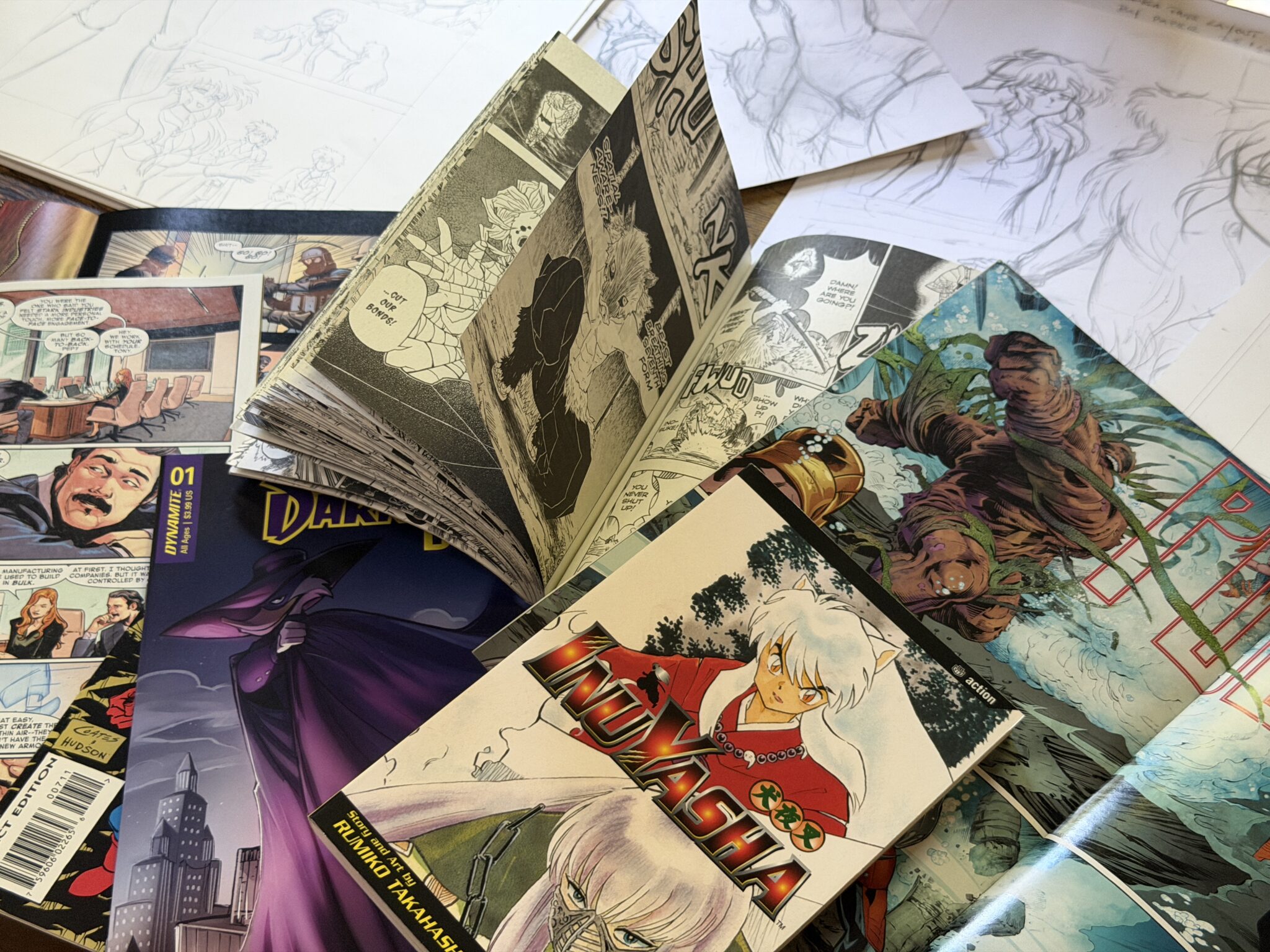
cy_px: 476
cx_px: 635
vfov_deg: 30.3
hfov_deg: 39.7
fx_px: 1761
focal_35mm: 48
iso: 250
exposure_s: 1/44
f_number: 1.78
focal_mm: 6.76
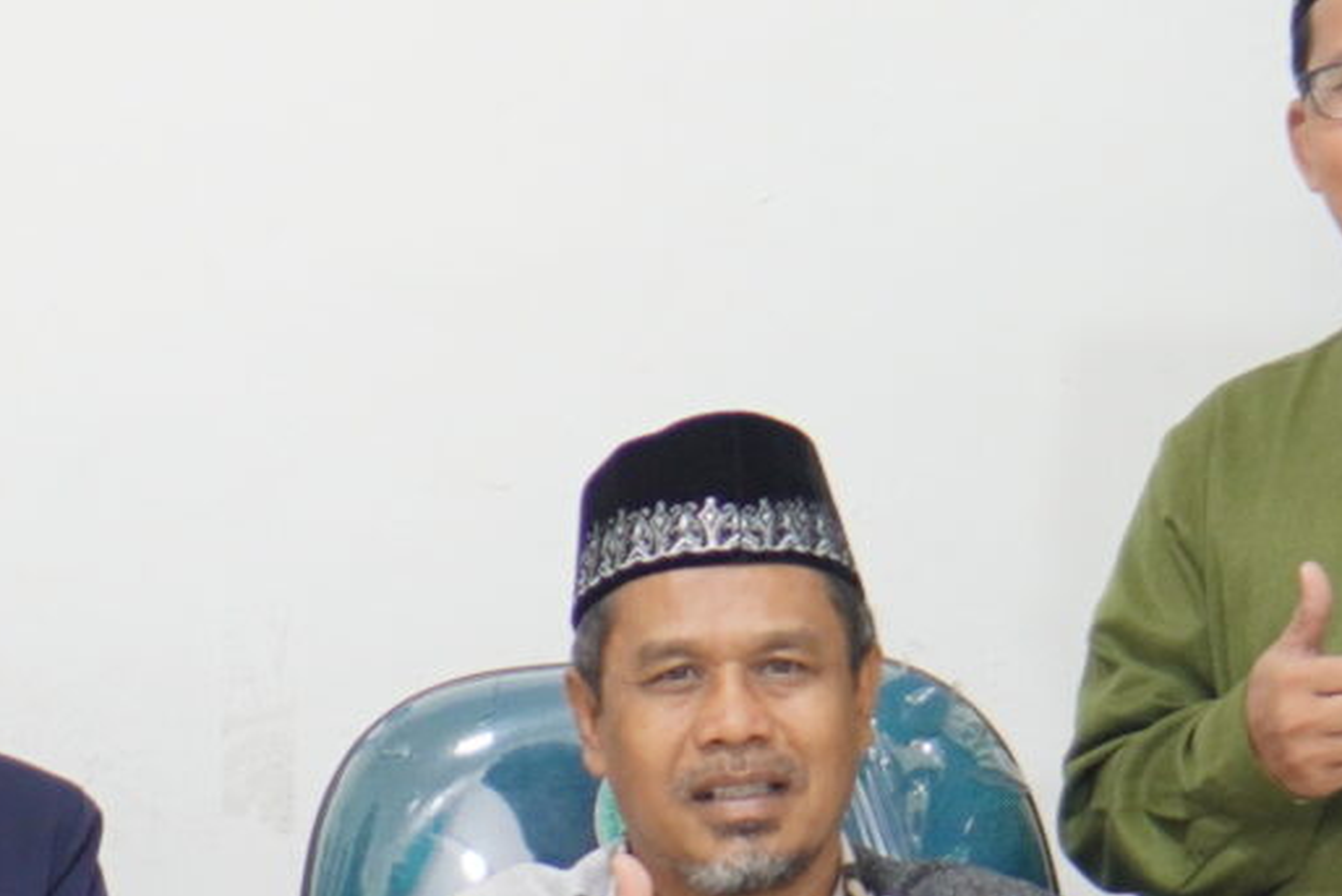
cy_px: 242
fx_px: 9750
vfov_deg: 5.3
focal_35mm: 261
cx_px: 16
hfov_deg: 7.8
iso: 200
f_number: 1.8
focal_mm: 35
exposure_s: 1/100
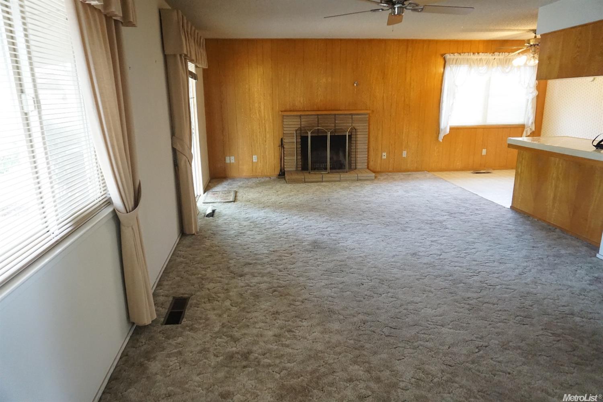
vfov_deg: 53.1
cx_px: 302
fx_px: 402
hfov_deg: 73.7
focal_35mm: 24
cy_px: 201
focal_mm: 16
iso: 3200
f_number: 3.5
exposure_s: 1/160
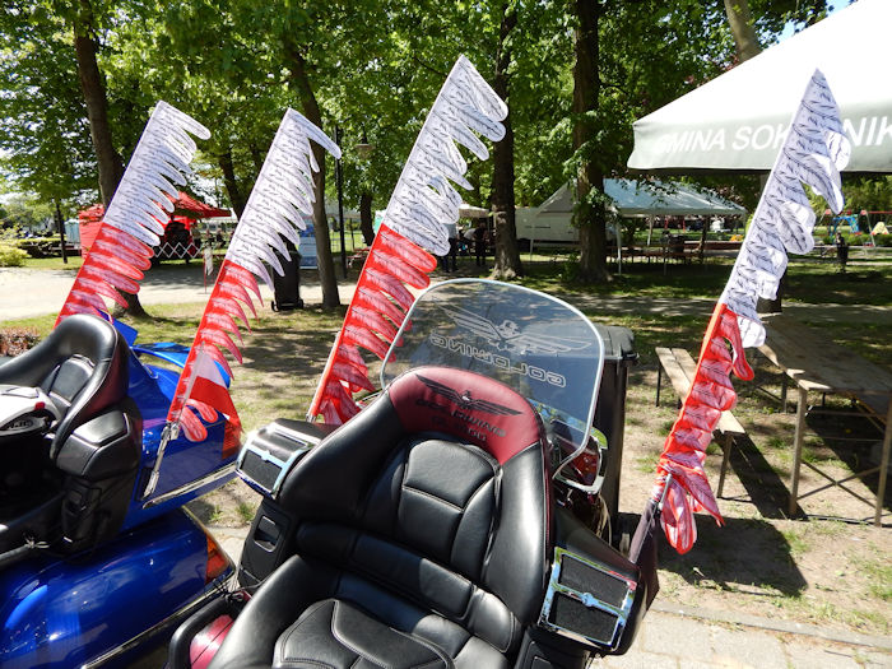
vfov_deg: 58.9
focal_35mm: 23
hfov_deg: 73.9
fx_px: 593
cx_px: 446
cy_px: 334
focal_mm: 4
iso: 125
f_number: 3
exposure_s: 1/640
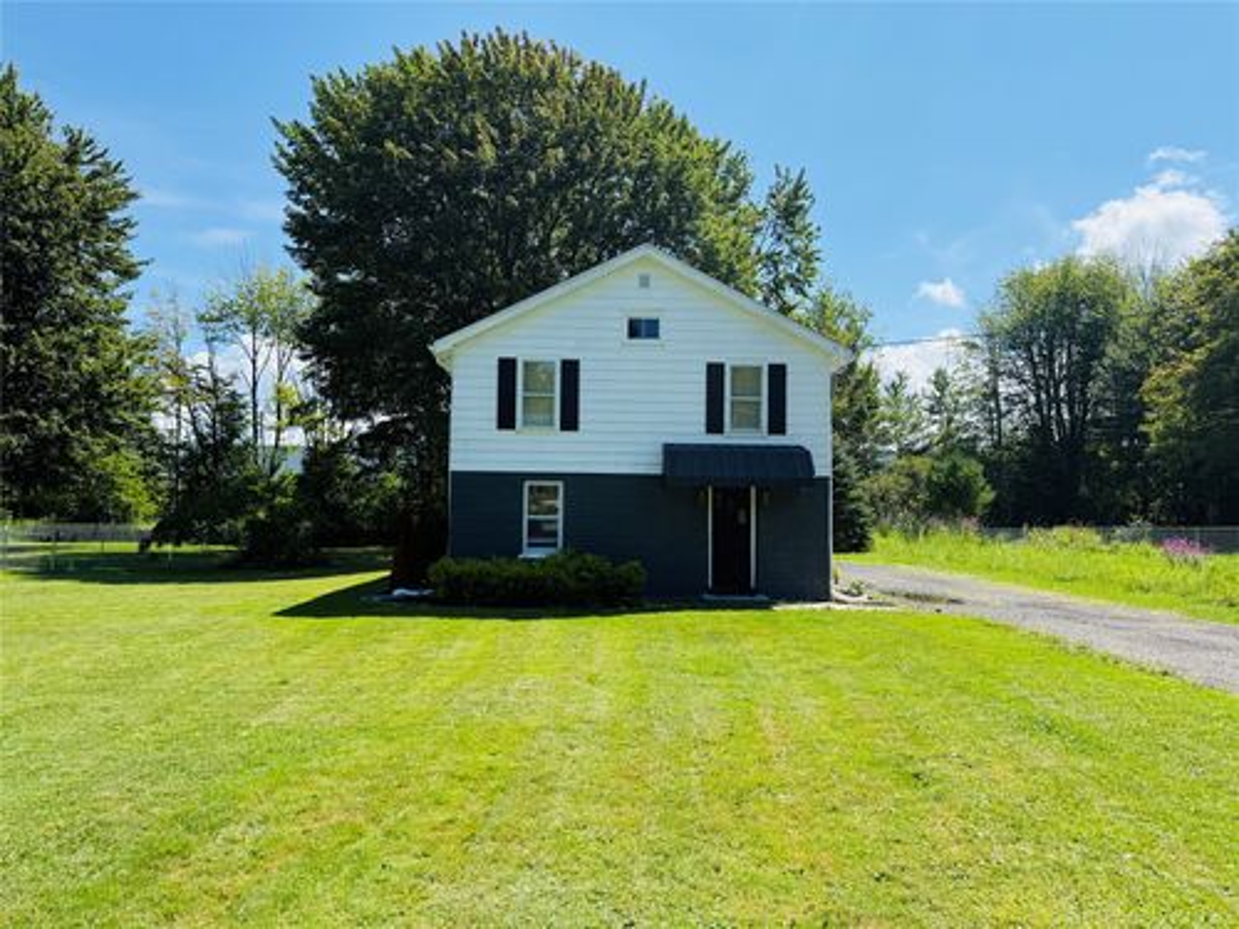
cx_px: 620
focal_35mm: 24
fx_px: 859
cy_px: 464
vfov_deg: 56.8
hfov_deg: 71.6
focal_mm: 6.76
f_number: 1.78
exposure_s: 1/4975
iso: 100
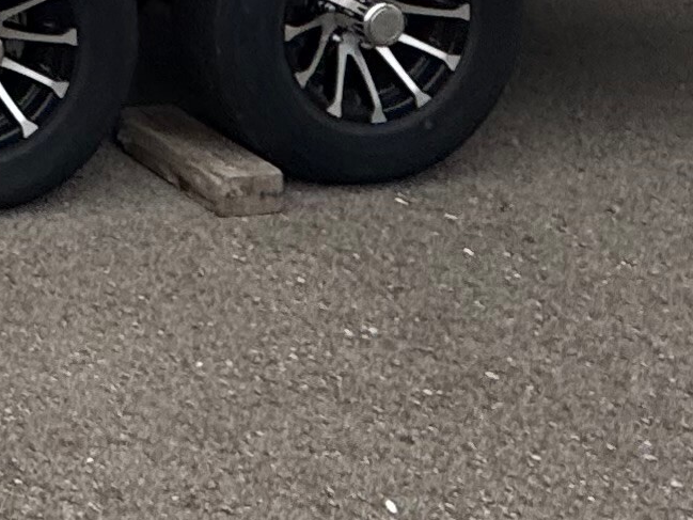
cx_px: -631
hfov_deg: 17.3
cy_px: -490
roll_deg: -2.8
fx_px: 1742
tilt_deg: -3.1
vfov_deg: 14.4
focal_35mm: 87
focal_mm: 2.22
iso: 40
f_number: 2.2
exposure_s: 1/152
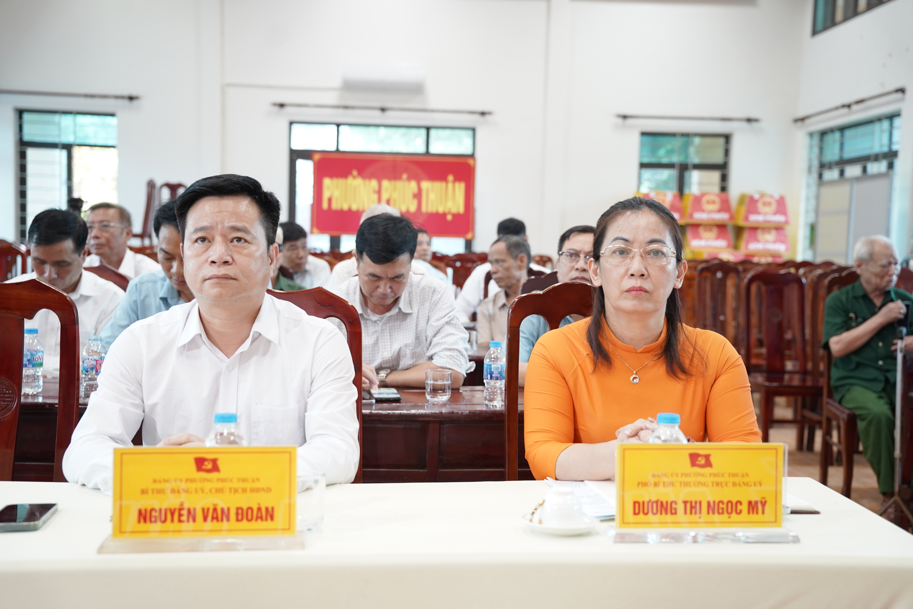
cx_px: 456
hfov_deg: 47.2
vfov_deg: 32.5
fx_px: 1045
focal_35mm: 41
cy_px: 304
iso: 1600
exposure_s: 1/125
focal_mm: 41.2
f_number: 3.2
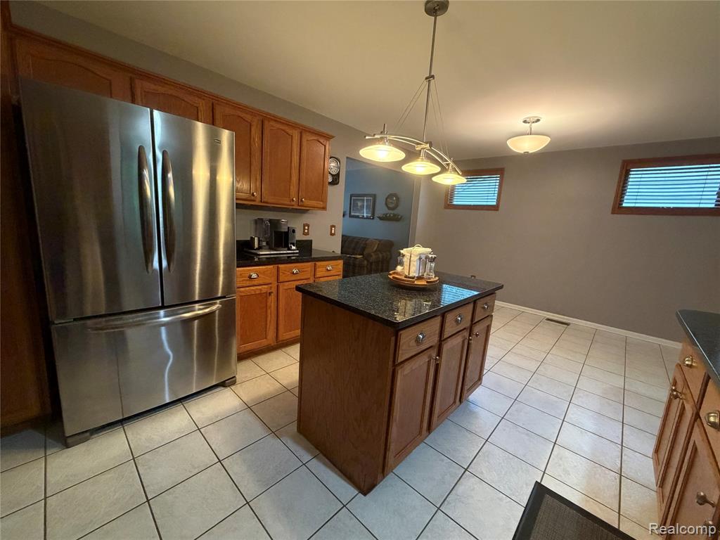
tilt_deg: -9.5
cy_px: 270
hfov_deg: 102.1
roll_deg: -3.6
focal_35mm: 14
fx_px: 291
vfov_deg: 85.7
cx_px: 360
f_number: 2.2
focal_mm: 2.22
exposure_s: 1/60
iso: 500
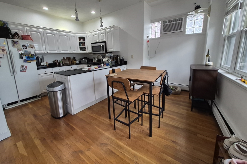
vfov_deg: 80.7
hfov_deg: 104.2
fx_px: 96
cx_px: 121
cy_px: 70
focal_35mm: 14
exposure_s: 1/60
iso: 160
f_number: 2.2
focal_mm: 1.74
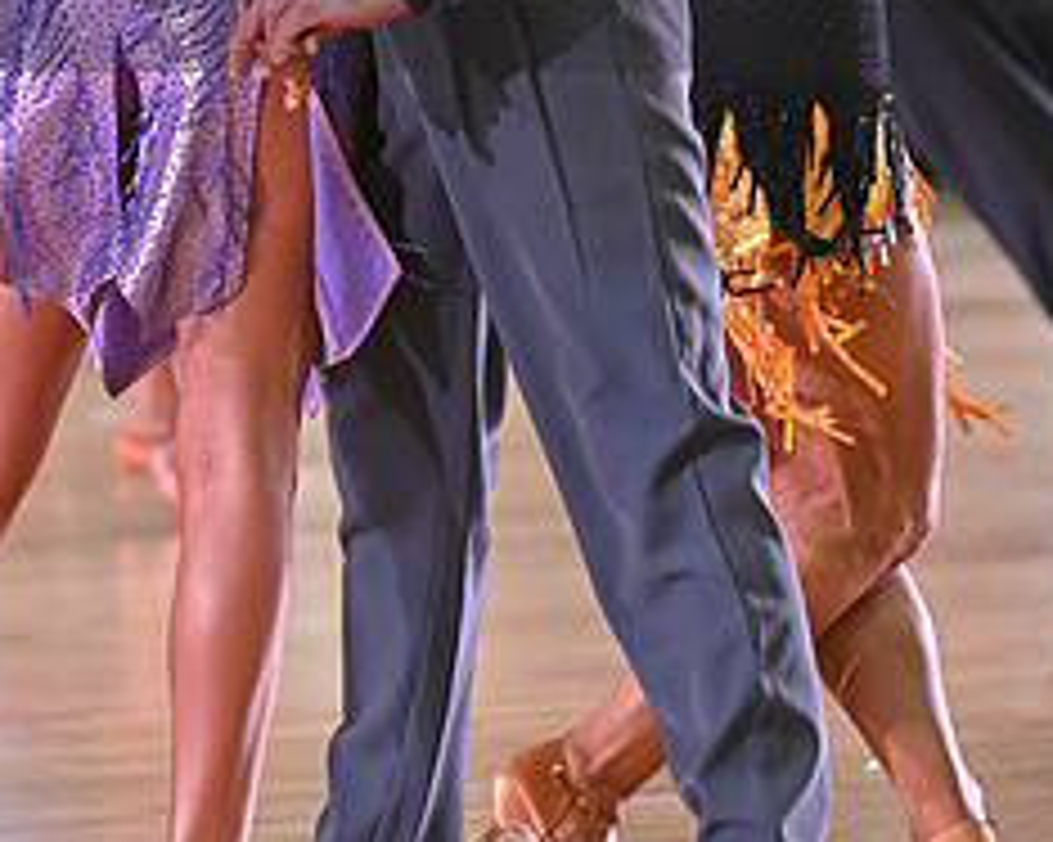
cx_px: 398
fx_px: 10872
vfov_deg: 4.4
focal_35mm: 349
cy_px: -77
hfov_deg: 5.5
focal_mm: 150
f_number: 4.5
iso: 4000
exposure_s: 1/400
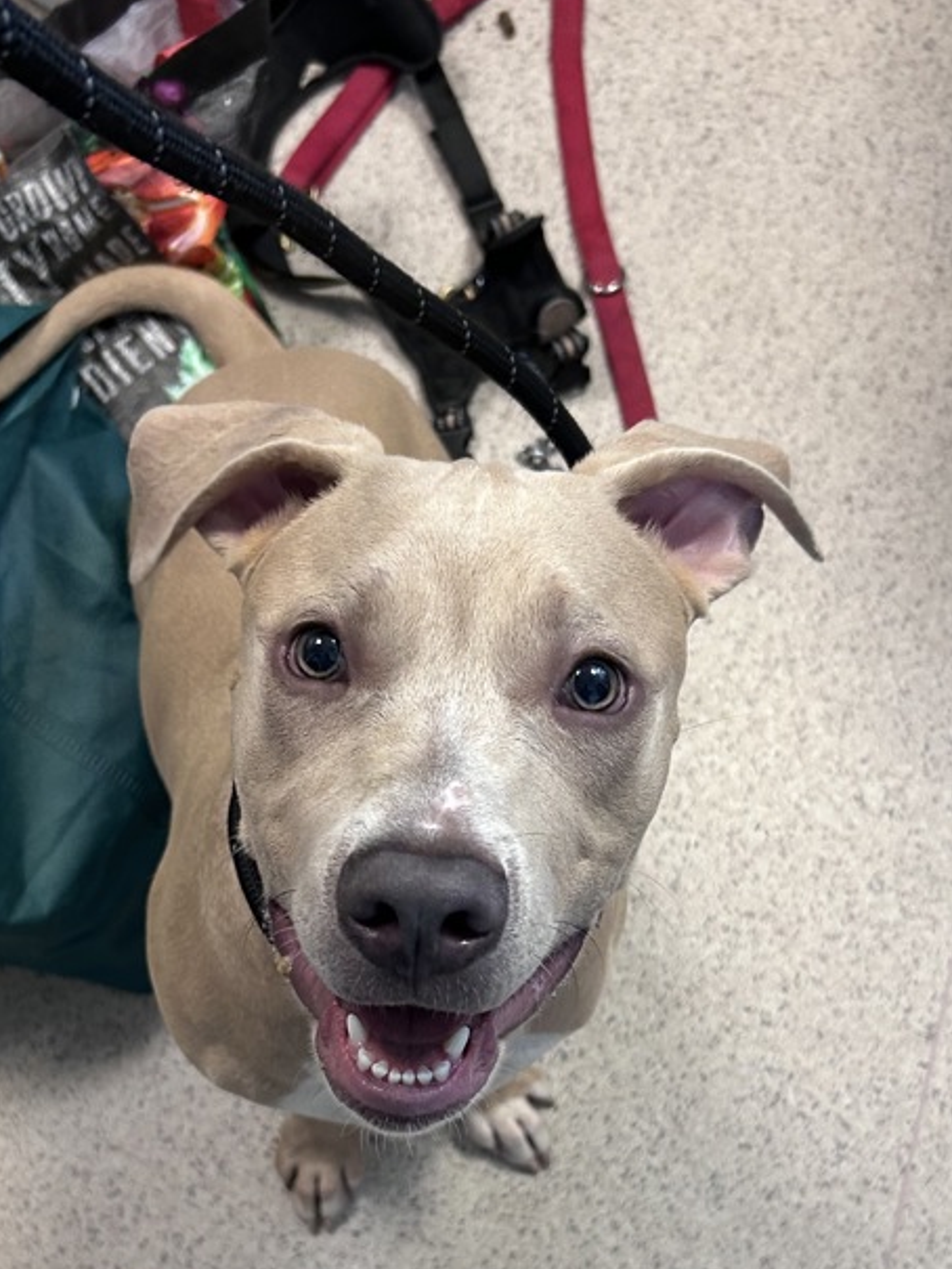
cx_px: 432
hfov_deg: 32.9
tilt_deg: -75.9
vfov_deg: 42.1
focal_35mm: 44
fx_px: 1613
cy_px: 889
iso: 200
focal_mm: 5.7
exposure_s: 1/60
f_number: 1.5
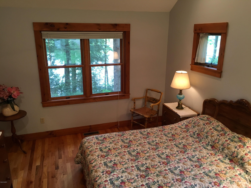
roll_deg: +0.0
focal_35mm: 29
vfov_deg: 48.2
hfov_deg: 61.7
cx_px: 126
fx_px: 210
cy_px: 94
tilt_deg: -17.1
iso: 100
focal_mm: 4.15
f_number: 2.2
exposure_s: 1/30
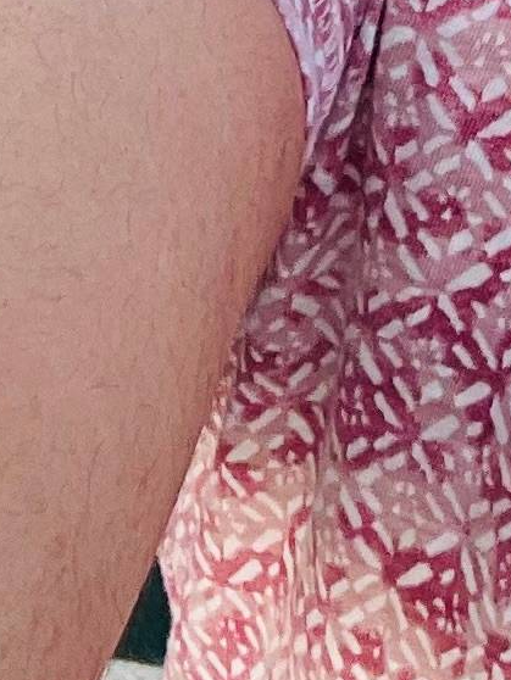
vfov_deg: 10.2
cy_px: -1018
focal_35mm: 166
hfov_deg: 8.2
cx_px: 1239
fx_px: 3265
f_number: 2.2
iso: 64
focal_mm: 2.71
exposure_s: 1/121
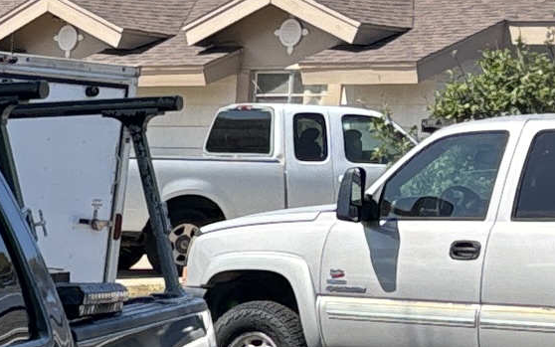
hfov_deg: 9.9
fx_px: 3011
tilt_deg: -4.6
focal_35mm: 199
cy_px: 575
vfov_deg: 6.5
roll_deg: -0.9
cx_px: -473
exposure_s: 1/2105
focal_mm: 5.96
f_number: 1.6
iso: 50
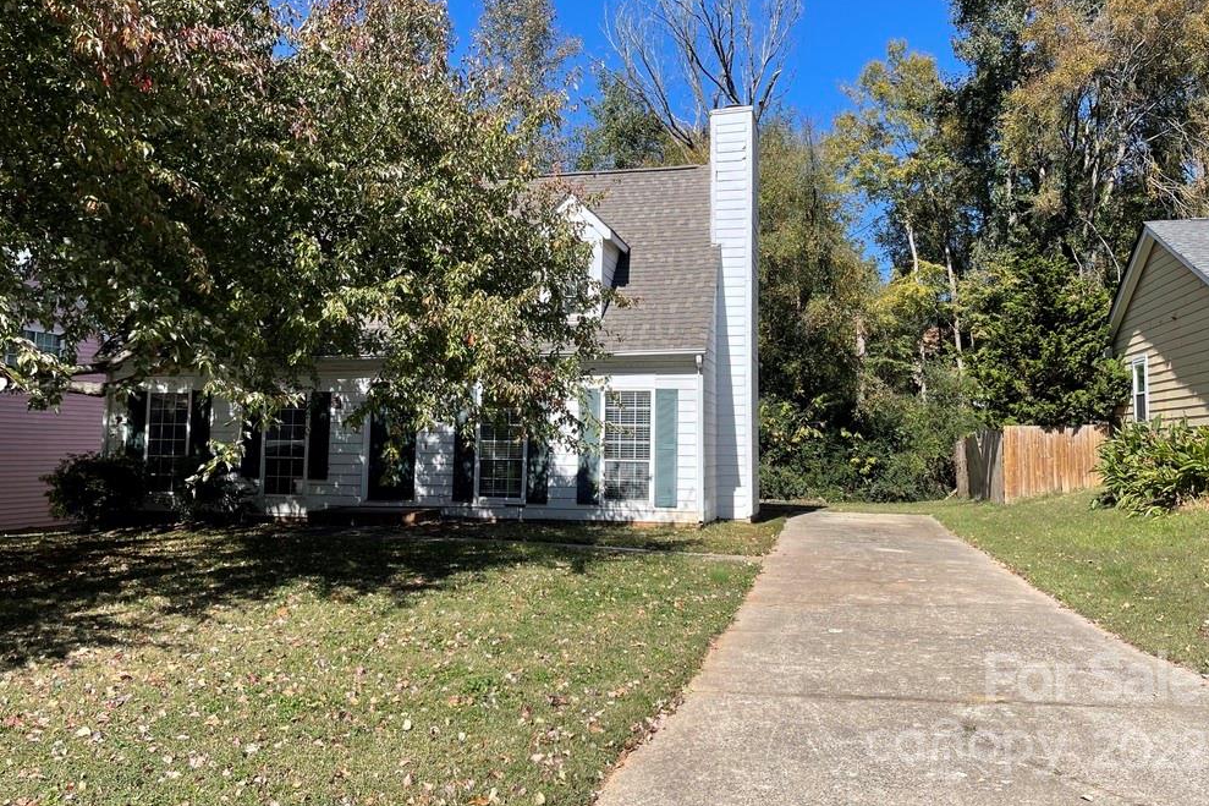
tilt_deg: +2.9
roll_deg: +0.9
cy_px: 360
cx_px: 605
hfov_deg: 65.5
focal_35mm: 28
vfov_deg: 46.3
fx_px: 940
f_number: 1.6
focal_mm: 5.1
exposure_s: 1/2203
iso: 32
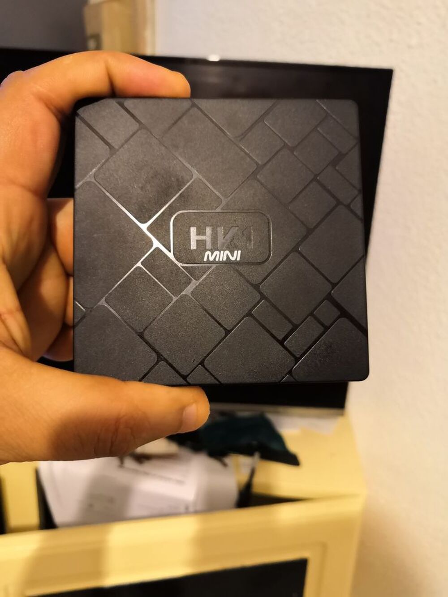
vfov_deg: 65.3
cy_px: 298
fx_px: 466
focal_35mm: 27
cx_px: 224
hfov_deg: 51.4
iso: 800
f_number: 1.8
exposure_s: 1/24
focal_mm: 3.95
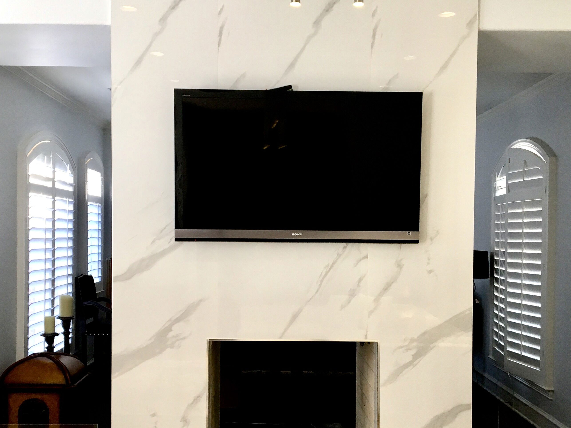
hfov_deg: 42.1
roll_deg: -0.7
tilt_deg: +0.0
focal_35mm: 45
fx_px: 742
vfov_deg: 32.1
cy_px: 251
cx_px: 284
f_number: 2.2
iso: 25
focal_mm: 4.15
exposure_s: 1/40
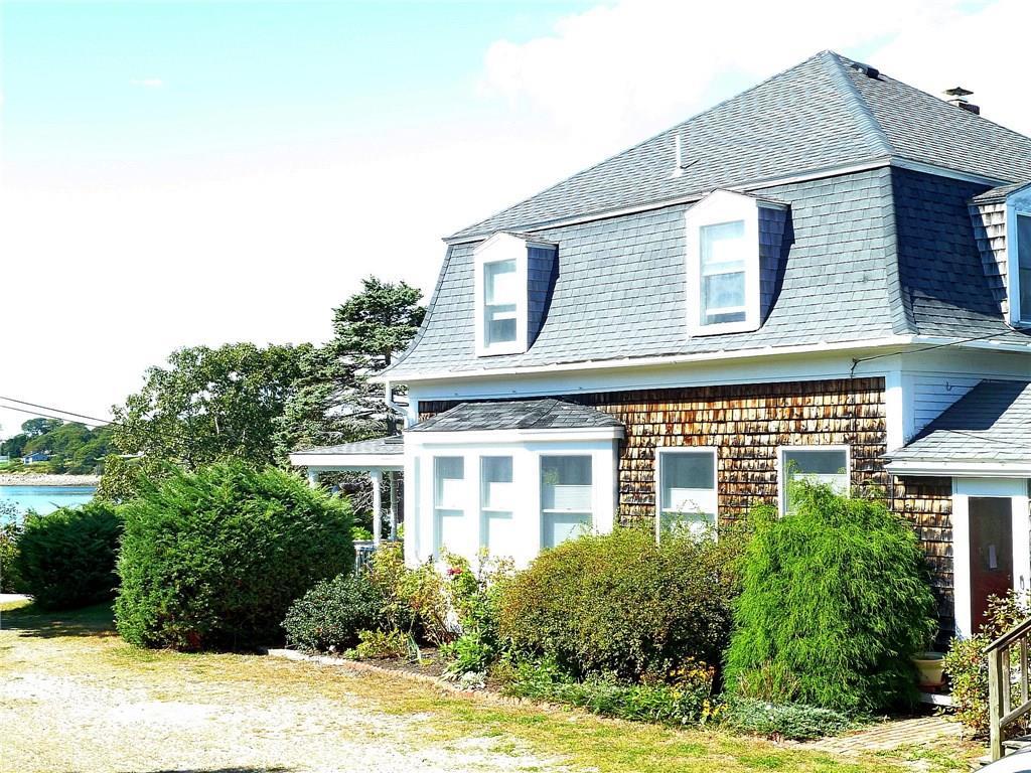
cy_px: 386
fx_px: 1549
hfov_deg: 36.8
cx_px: 516
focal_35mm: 52
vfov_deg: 28.0
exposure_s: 1/80
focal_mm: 8.5
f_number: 6.3
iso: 100
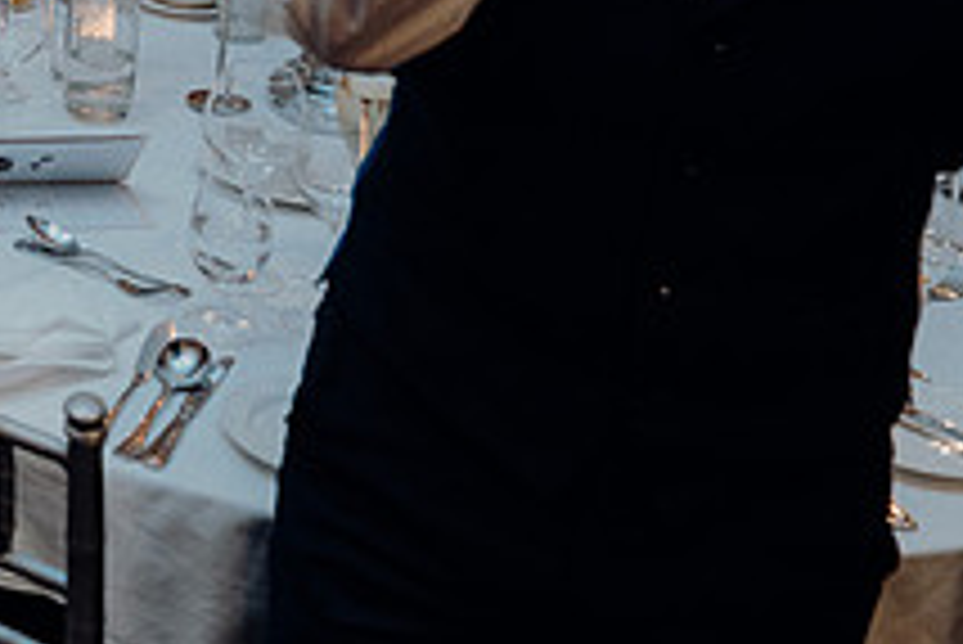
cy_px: -133
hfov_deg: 26.0
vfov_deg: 19.7
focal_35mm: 65
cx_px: -320
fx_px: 1740
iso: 2500
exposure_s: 1/160
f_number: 3.5
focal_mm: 24
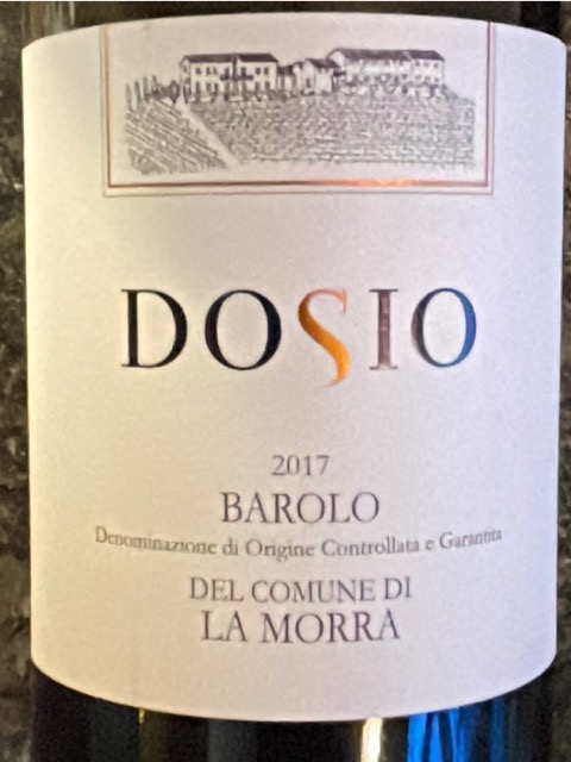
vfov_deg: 60.0
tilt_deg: -59.6
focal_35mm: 30
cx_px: 286
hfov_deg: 46.8
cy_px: 381
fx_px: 660
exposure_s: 1/40
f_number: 2.4
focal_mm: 1.54
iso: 1250
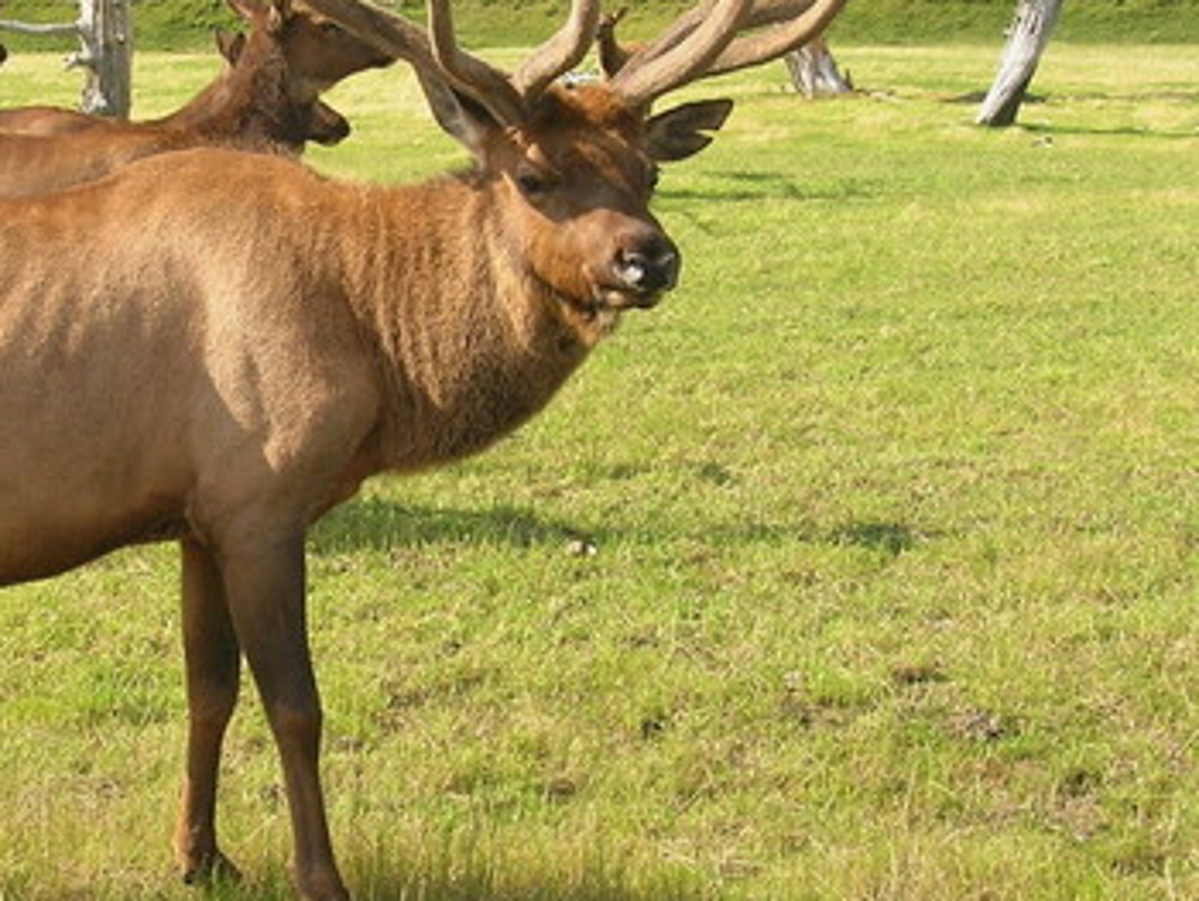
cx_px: 289
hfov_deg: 26.0
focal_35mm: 74
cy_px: 277
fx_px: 2565
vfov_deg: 19.8
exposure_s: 1/180
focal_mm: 6
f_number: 4.9
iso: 50
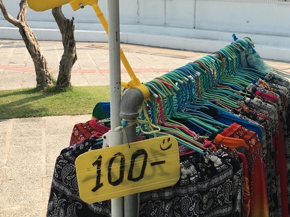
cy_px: 88
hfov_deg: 28.7
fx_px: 553
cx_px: 235
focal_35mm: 66
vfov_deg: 22.2
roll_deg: -0.7
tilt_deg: -9.2
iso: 25
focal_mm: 4.15
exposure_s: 1/1026
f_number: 2.2
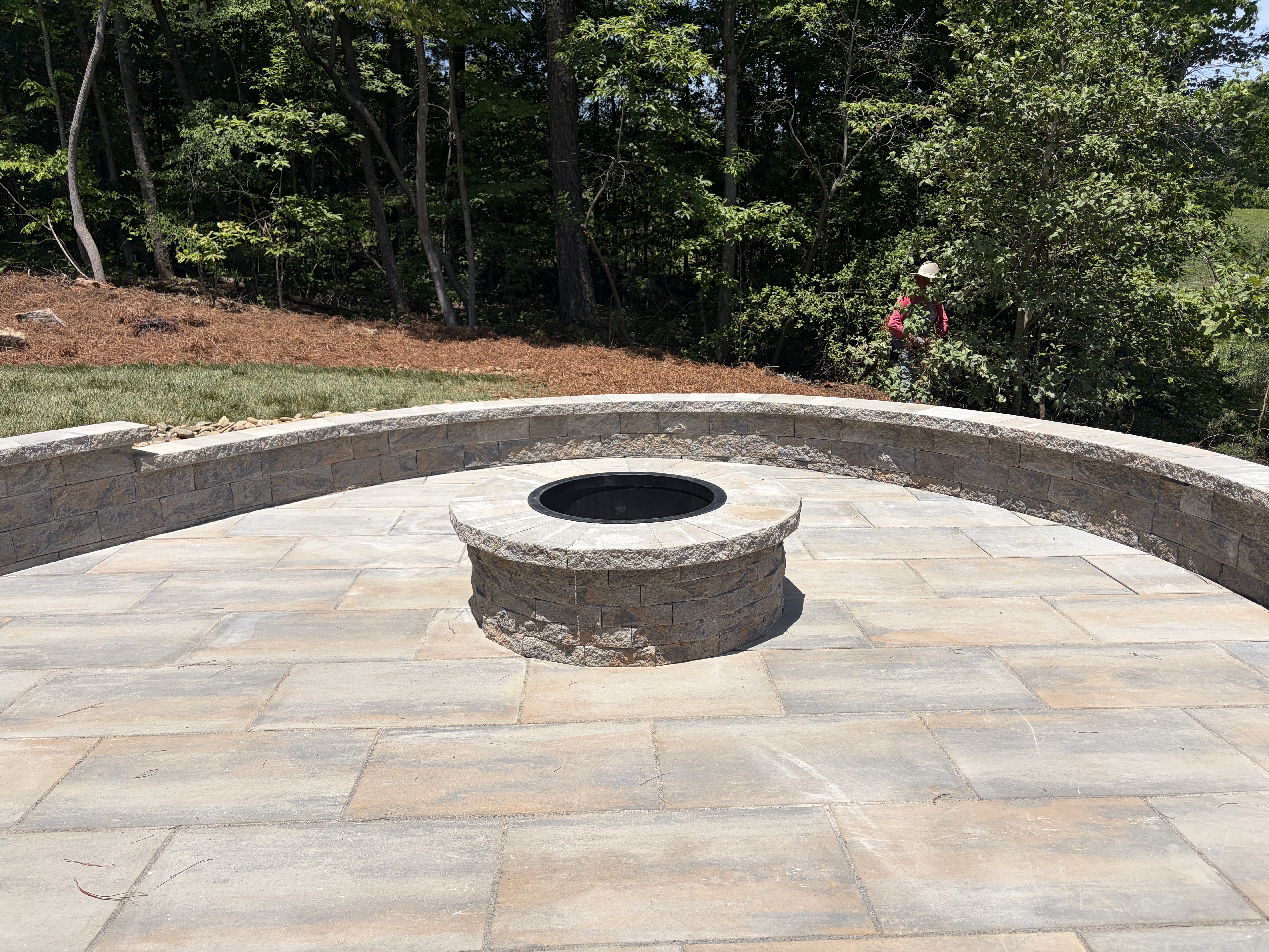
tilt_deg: -12.4
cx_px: 634
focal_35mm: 26
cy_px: 476
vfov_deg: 53.1
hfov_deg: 67.3
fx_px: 953
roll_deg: +2.1
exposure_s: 1/6993
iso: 64
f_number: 1.6
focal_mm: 5.96
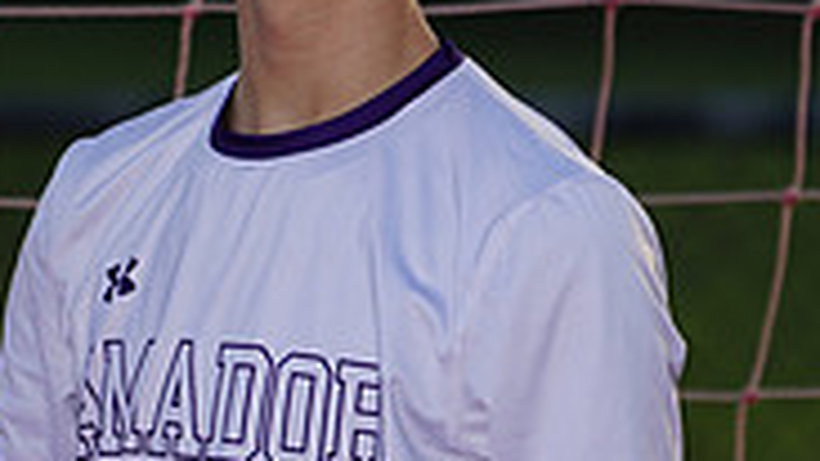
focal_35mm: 1169
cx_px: 267
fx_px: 25421
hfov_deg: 1.8
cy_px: 622
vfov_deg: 1.0
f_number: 5.6
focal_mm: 352
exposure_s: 1/250
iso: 200
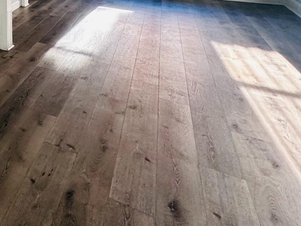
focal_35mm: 38
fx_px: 330
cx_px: -99
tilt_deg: -1.6
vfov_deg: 30.4
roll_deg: +0.6
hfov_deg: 33.8
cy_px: -63
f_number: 2.2
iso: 250
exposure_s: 1/99
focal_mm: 2.22
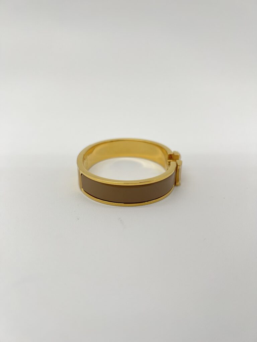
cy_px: 171
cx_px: 128
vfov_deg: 67.3
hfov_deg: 53.1
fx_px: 257
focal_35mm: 26
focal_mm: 5.7
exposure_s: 1/197
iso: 40
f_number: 1.5
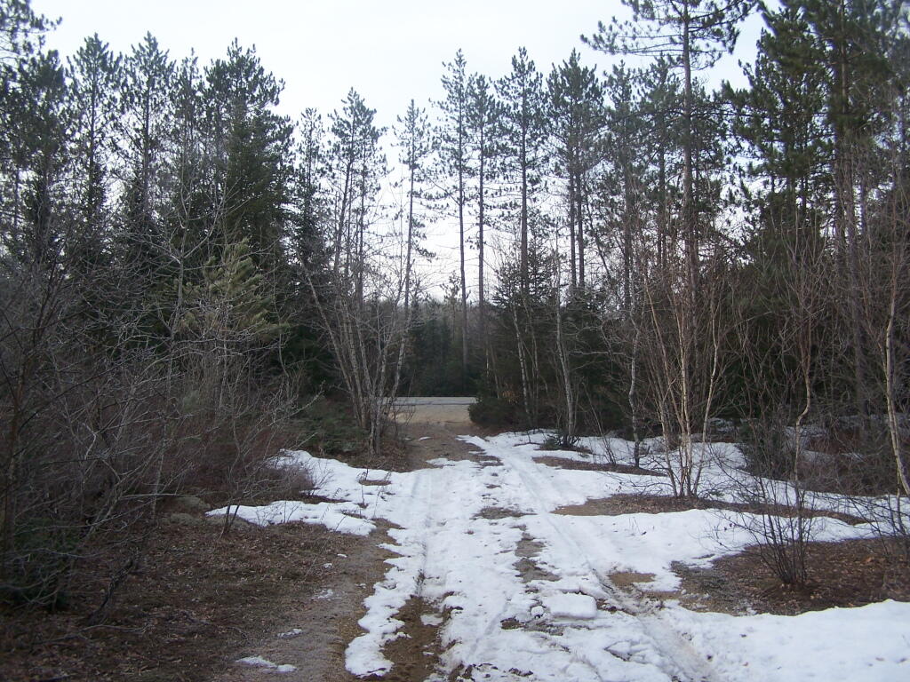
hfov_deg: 49.0
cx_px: 455
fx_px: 999
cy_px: 341
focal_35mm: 38
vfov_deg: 37.7
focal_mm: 6.3
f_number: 2.8
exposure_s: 1/320
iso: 80
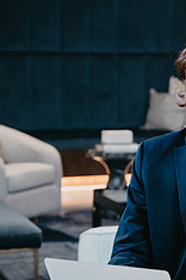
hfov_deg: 9.9
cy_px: 172
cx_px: 175
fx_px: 1063
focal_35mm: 137
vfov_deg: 15.0
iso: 1600
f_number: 4.5
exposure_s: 1/200
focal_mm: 70
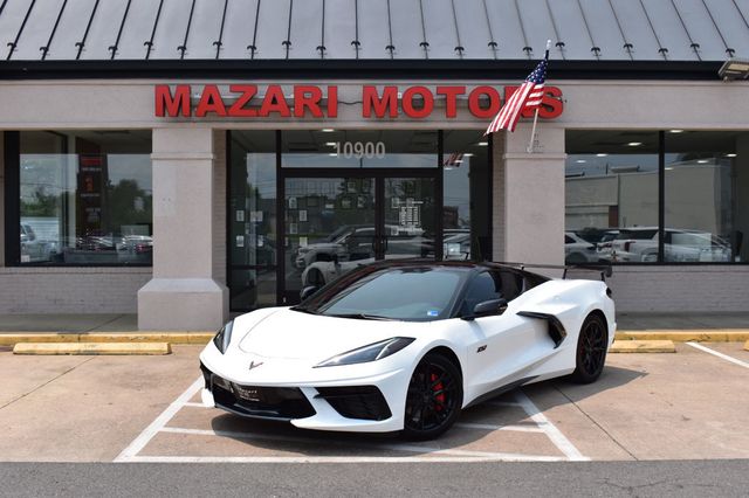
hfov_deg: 45.0
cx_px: 374
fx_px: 905
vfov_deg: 30.8
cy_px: 249
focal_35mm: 44
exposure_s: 1/500
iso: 320
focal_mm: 29
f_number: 11
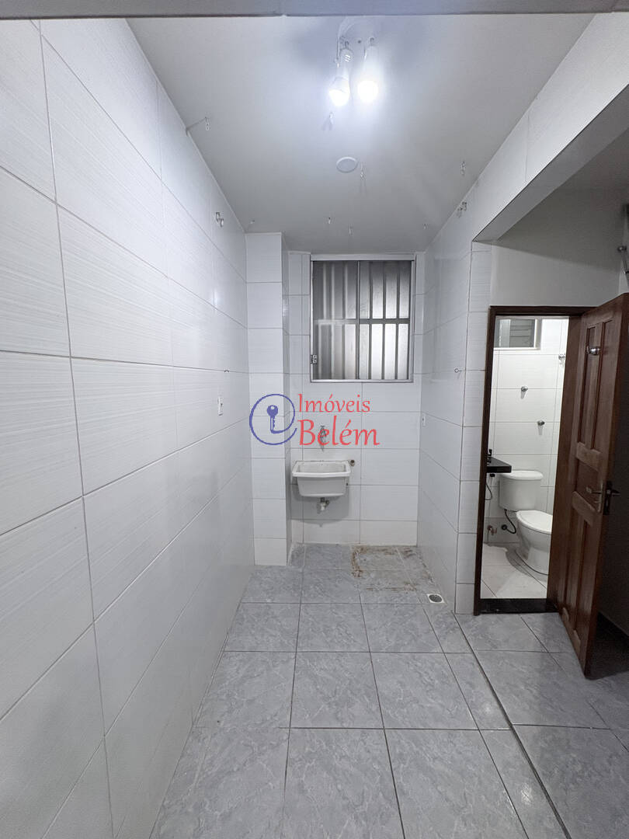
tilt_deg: -5.6
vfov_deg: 102.1
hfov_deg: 85.7
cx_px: 314
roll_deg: +0.9
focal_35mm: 14
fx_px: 339
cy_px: 420
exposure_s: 1/60
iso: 250
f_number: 2.2
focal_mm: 2.22
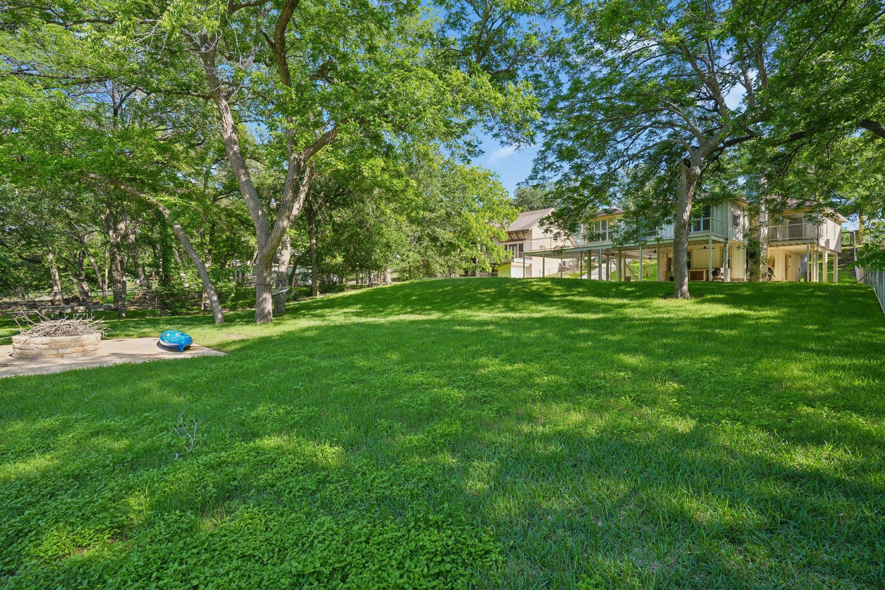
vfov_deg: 73.7
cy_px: 295
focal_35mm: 16
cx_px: 442
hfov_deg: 96.7
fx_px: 393
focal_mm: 16
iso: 200
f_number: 8
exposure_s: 1/60
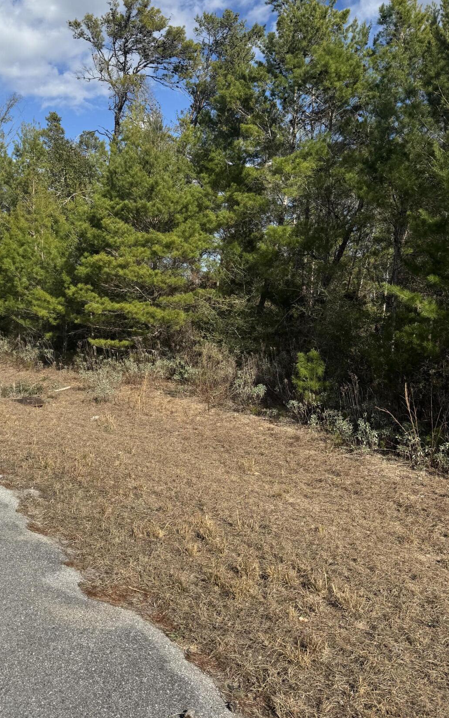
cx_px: 173
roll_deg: -0.7
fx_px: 607
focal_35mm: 31
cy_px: 296
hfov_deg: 40.4
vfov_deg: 60.8
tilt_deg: +1.1
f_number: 1.78
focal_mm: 6.76
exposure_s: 1/4049
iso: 80
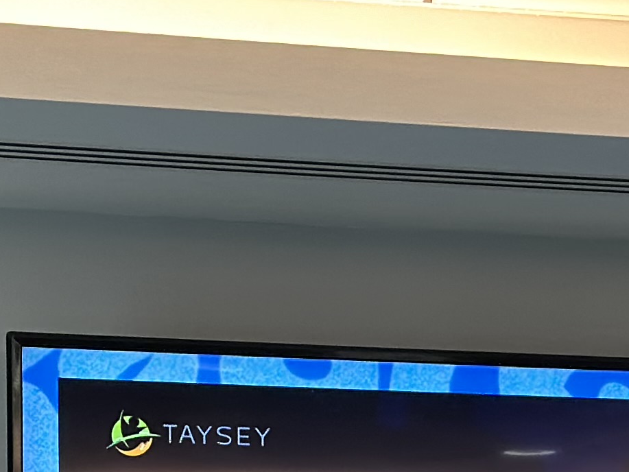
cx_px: 718
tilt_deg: +1.6
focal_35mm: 211
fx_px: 3835
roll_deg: +0.6
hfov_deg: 9.3
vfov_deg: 6.9
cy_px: 827
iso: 80
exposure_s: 1/100
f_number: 1.78
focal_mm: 6.86
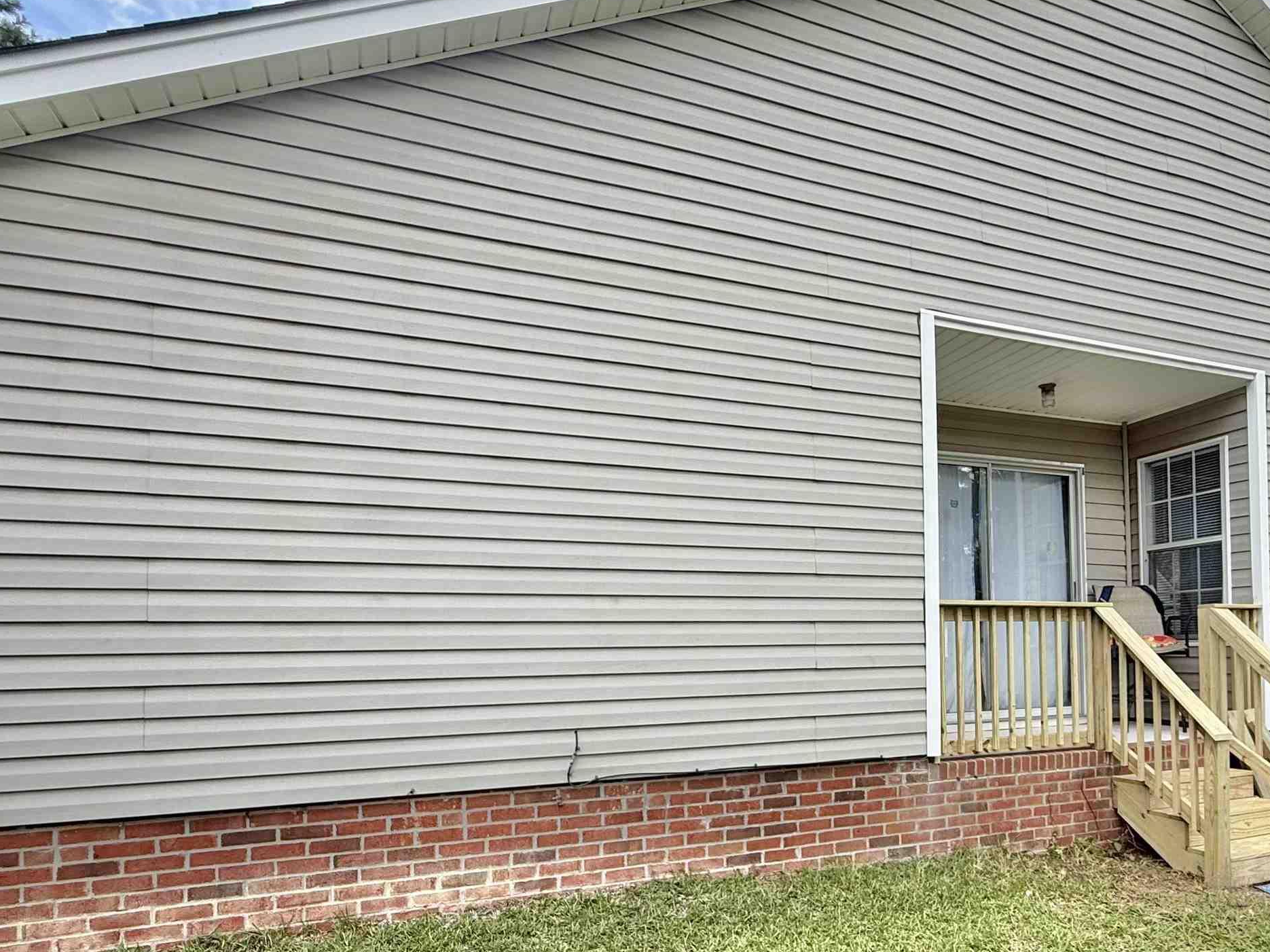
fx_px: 844
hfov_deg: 72.7
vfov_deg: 57.8
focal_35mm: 23
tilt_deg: +2.6
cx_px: 791
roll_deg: +0.3
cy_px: 621
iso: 50
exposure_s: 1/942
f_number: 2.2
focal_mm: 2.22
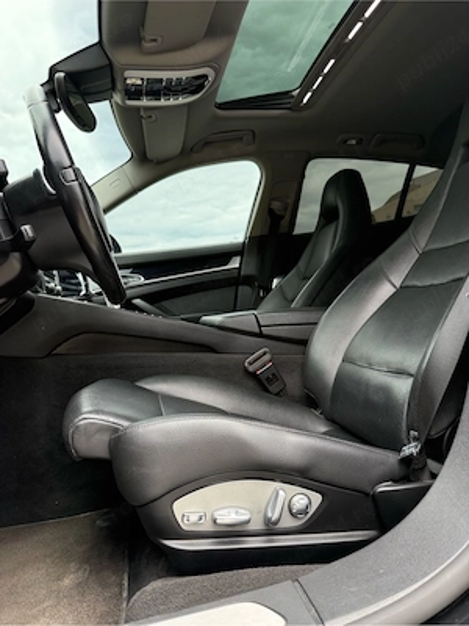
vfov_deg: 71.6
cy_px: 313
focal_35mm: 24
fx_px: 434
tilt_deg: +1.5
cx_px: 234
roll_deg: +4.2
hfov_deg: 56.8
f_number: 1.78
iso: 200
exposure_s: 1/243
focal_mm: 6.76
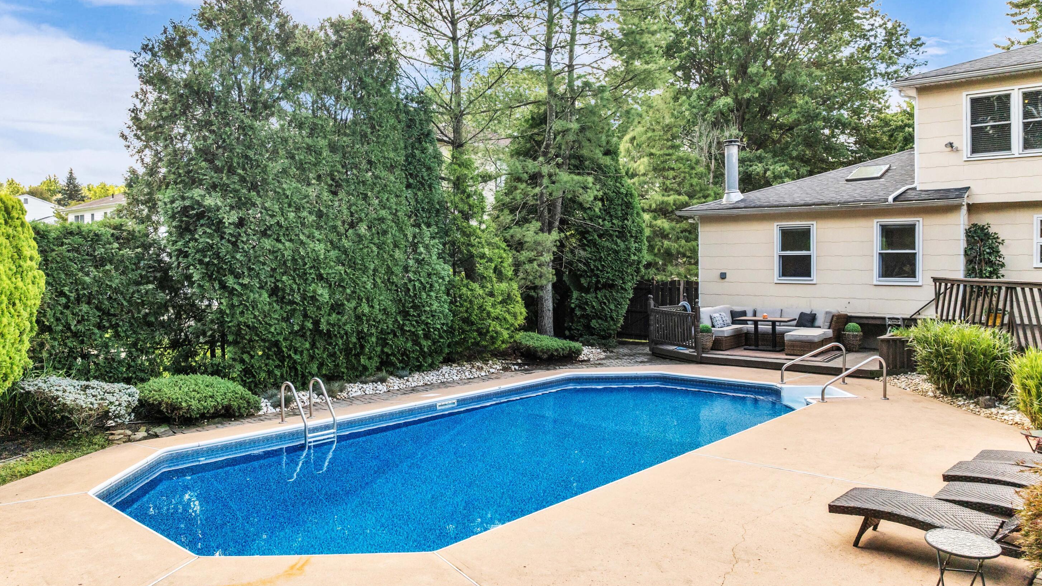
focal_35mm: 27
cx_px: 509
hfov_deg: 69.9
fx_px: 746
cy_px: 275
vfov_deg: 42.9
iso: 420
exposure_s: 1/2000
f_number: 2.8
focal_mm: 12.29
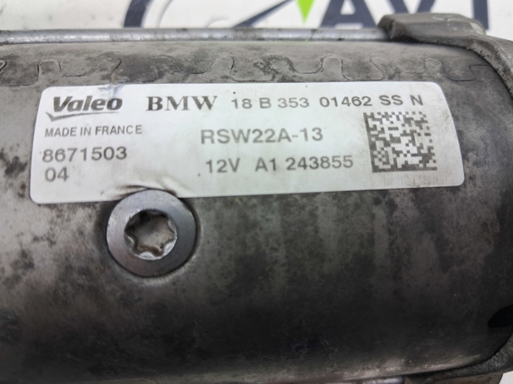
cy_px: 194
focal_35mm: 28
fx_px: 415
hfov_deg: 63.5
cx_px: 265
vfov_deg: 49.7
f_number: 1.8
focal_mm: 4
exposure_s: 1/50
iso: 64
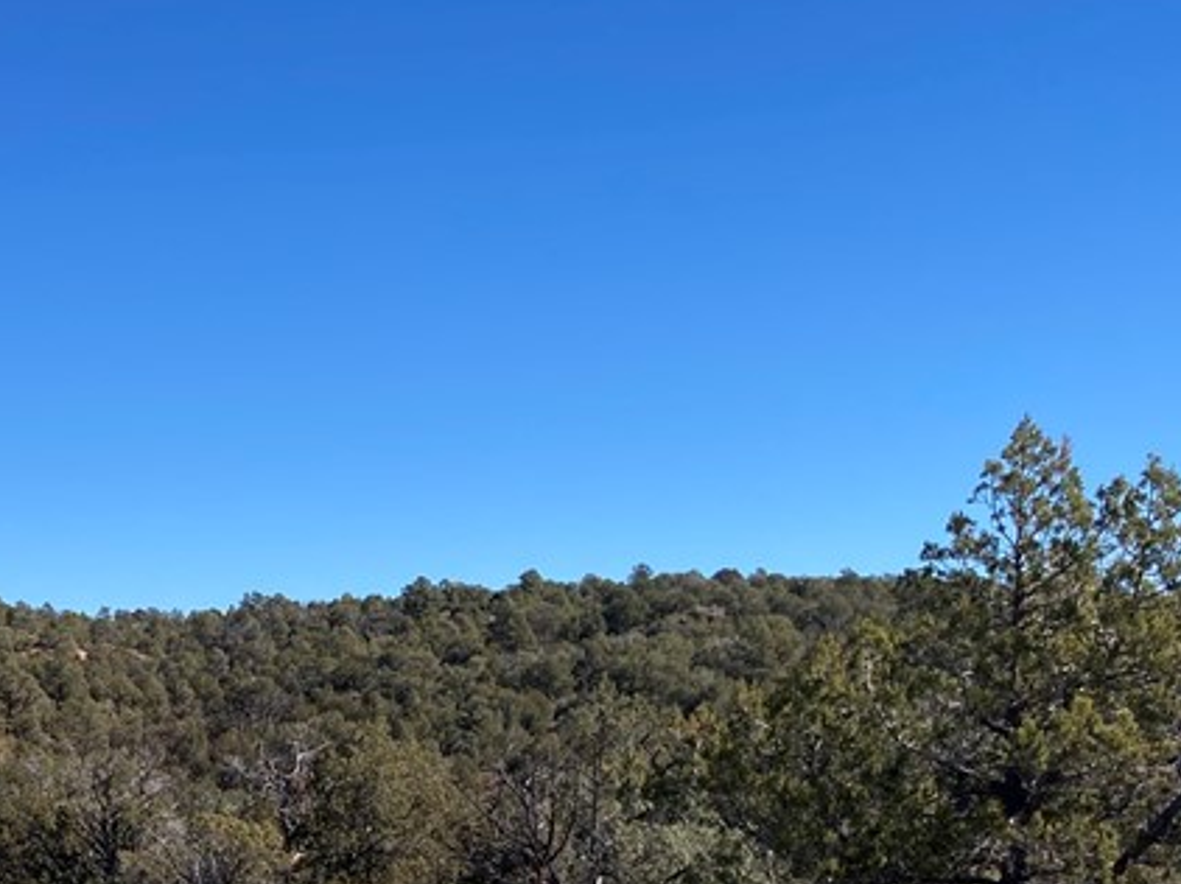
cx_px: -204
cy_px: 954
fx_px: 2319
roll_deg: +0.9
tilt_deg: -4.0
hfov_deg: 25.8
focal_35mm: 68
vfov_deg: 20.6
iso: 20
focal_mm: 3.99
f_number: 1.8
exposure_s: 1/1389
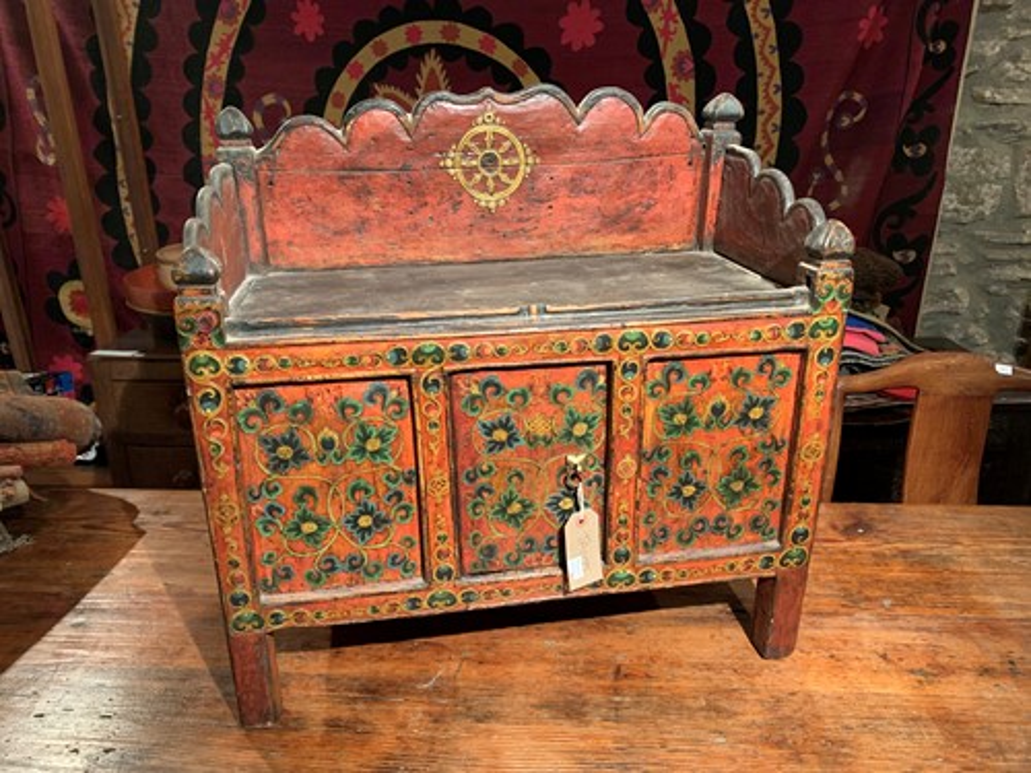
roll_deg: +2.6
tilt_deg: -19.9
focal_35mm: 26
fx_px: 774
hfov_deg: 67.3
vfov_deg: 53.1
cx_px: 516
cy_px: 386
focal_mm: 4.25
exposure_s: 1/25
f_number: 1.8
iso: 320
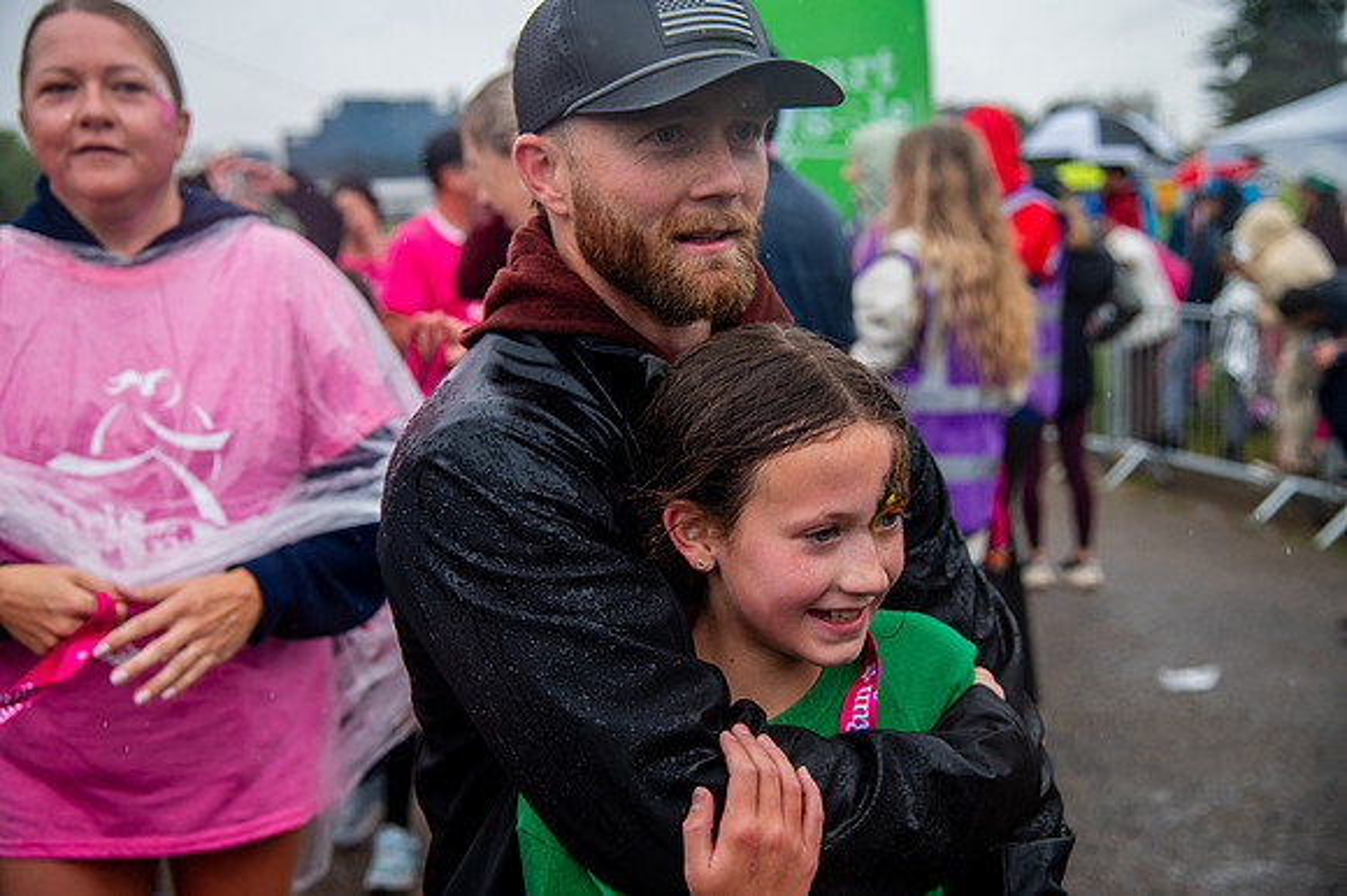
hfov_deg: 39.6
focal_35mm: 50
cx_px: 674
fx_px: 1870
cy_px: 448
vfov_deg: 27.0
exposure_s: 1/1600
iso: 1600
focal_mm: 50
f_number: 4
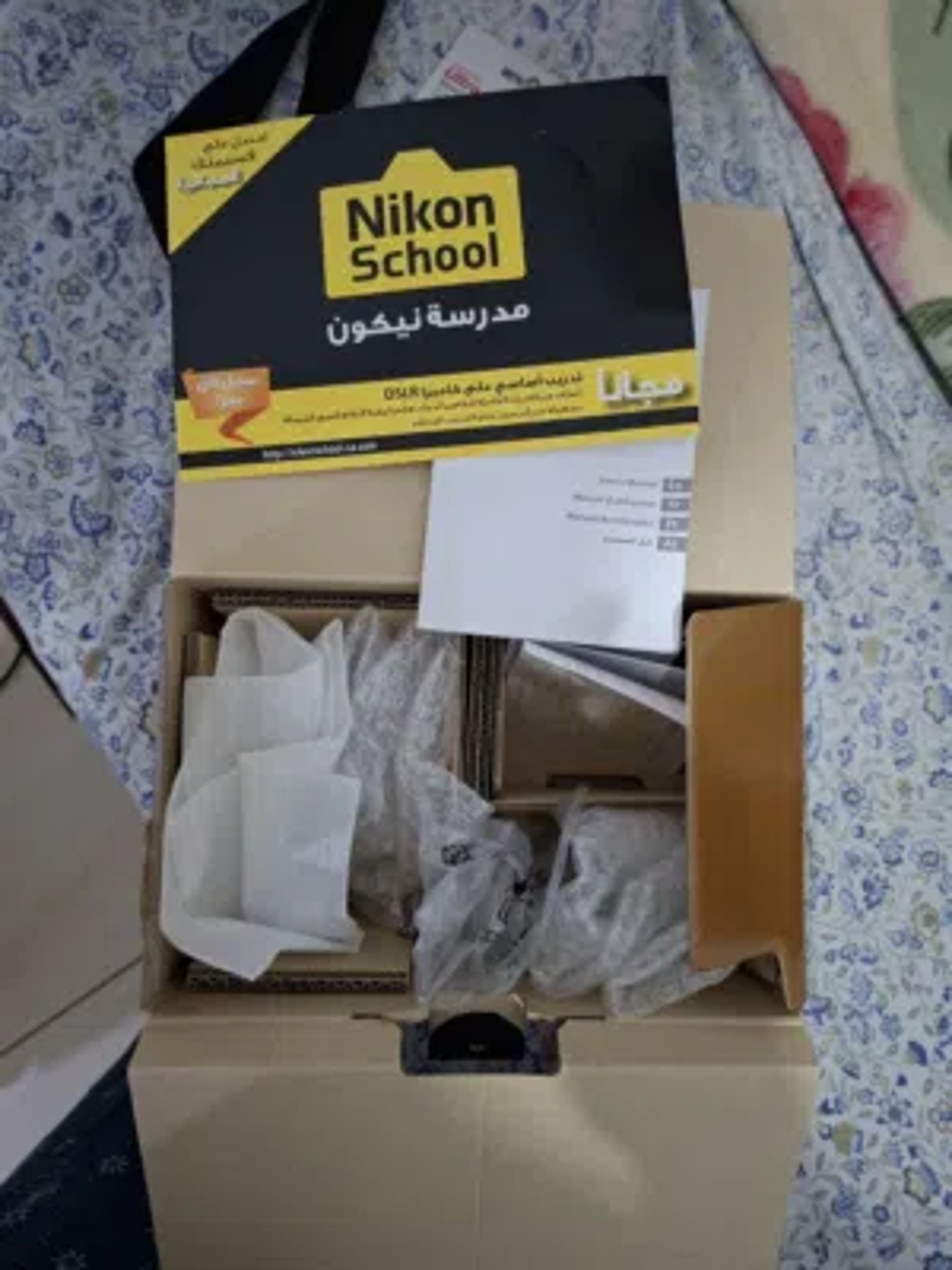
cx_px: 476
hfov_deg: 58.9
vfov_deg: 73.9
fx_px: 843
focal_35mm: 23
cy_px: 635
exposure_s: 1/25
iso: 800
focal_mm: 5.54
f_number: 1.8
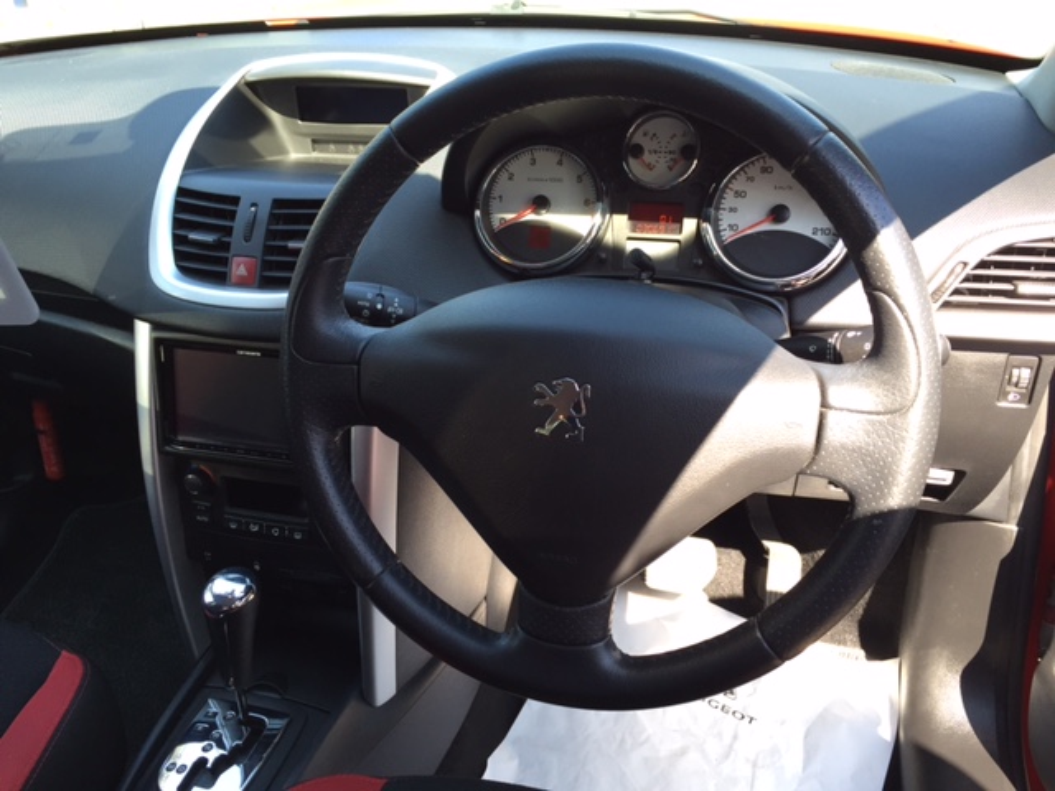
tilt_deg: -33.7
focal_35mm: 29
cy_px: 396
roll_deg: -3.9
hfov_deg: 61.7
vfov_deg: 48.2
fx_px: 884
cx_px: 528
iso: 40
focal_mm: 4.15
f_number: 2.2
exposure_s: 1/120
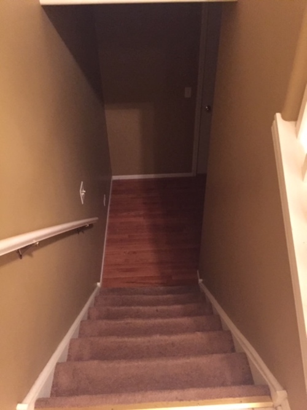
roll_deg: +3.0
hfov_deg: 48.2
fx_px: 343
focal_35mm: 29
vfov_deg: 61.7
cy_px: 205
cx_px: 154
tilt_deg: -34.6
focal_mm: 4.15
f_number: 2.2
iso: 500
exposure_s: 1/15
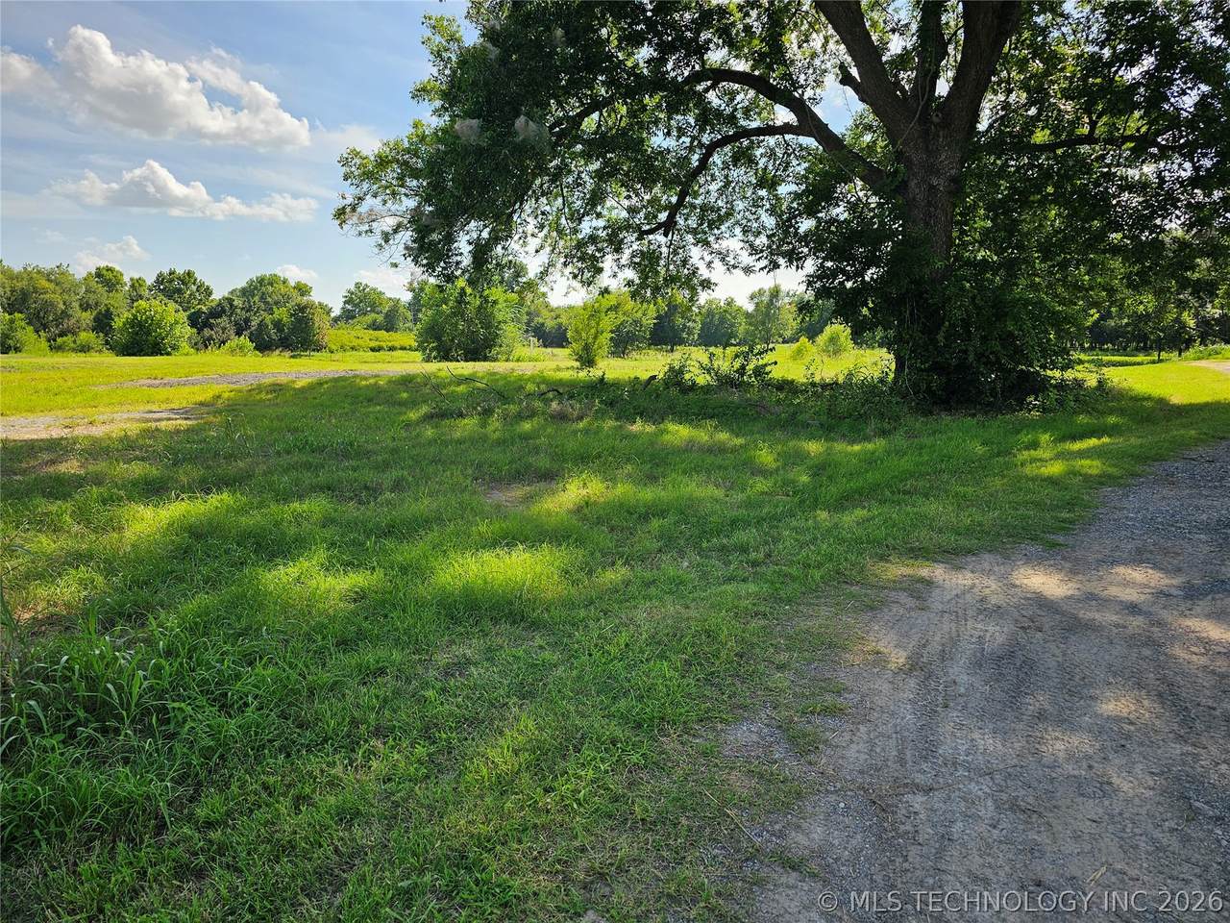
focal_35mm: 23
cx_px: 615
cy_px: 462
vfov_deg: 58.9
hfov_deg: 73.9
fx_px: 817
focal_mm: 6.3
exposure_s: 1/461
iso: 10
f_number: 1.7
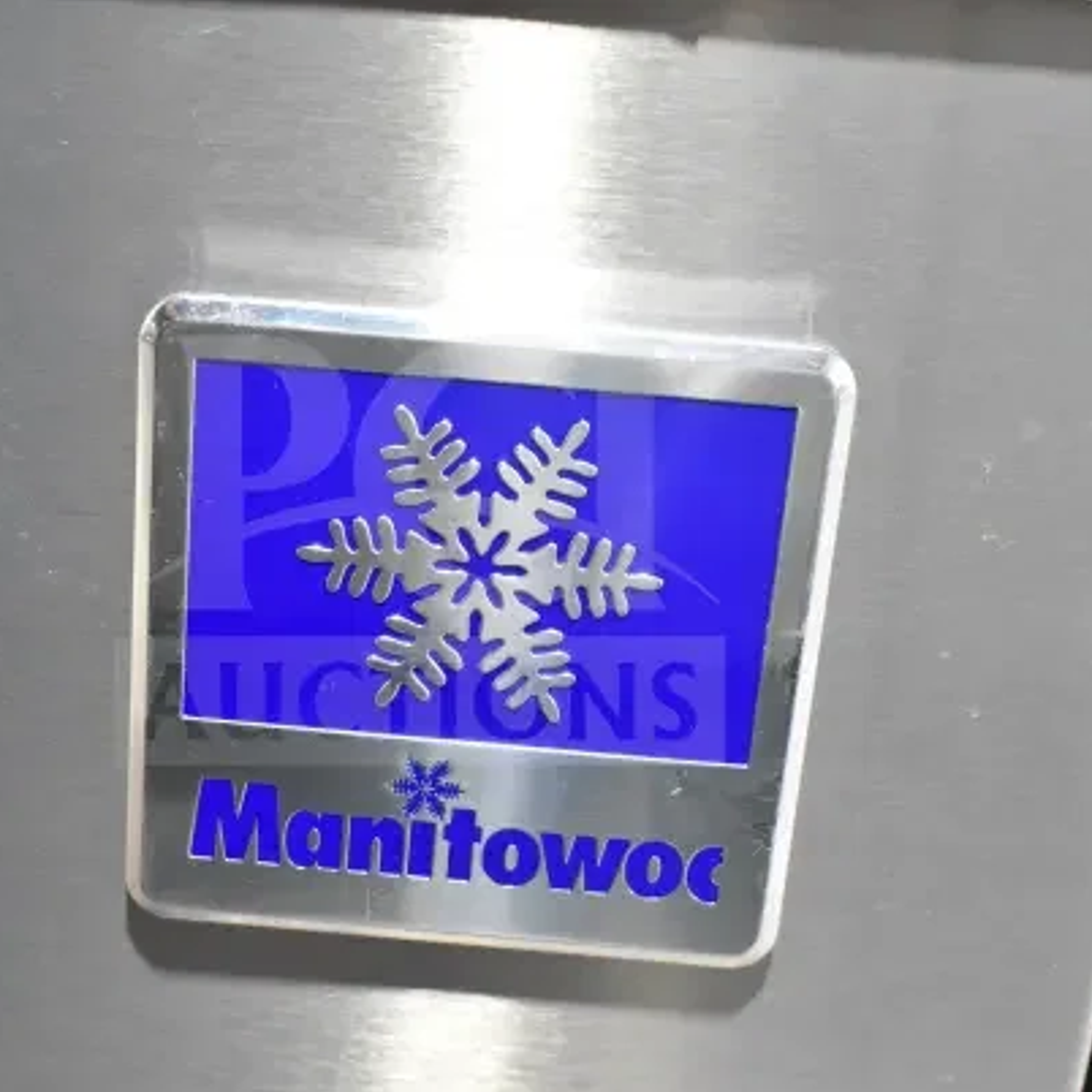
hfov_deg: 29.5
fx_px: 2070
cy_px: 550
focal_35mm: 58
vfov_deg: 29.6
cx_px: 418
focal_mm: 30
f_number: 5.6
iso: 6400
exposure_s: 1/125
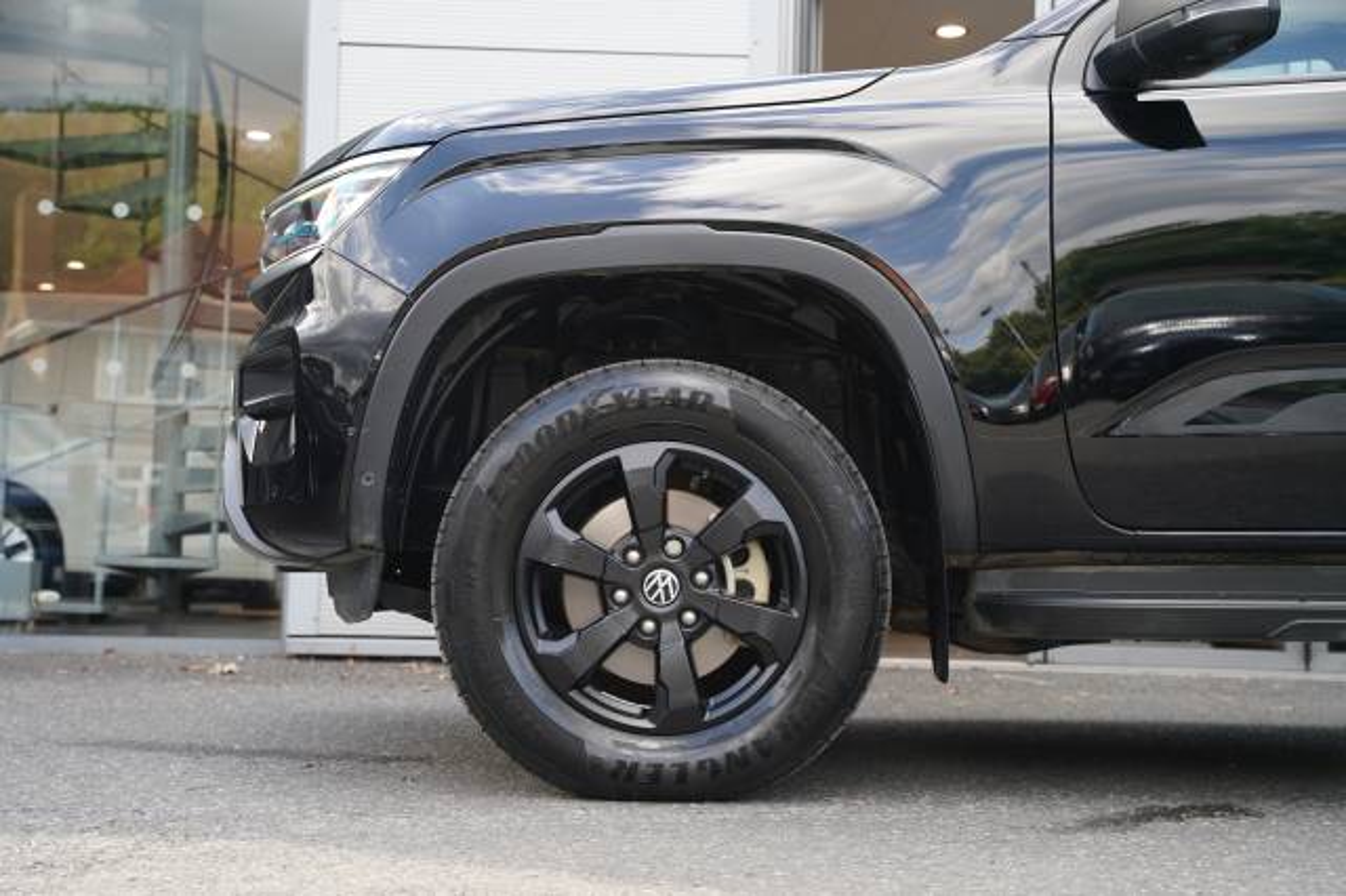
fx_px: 1895
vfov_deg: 26.6
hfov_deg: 39.1
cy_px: 448
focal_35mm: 51
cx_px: 673
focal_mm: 50.7
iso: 400
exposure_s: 1/160
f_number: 4
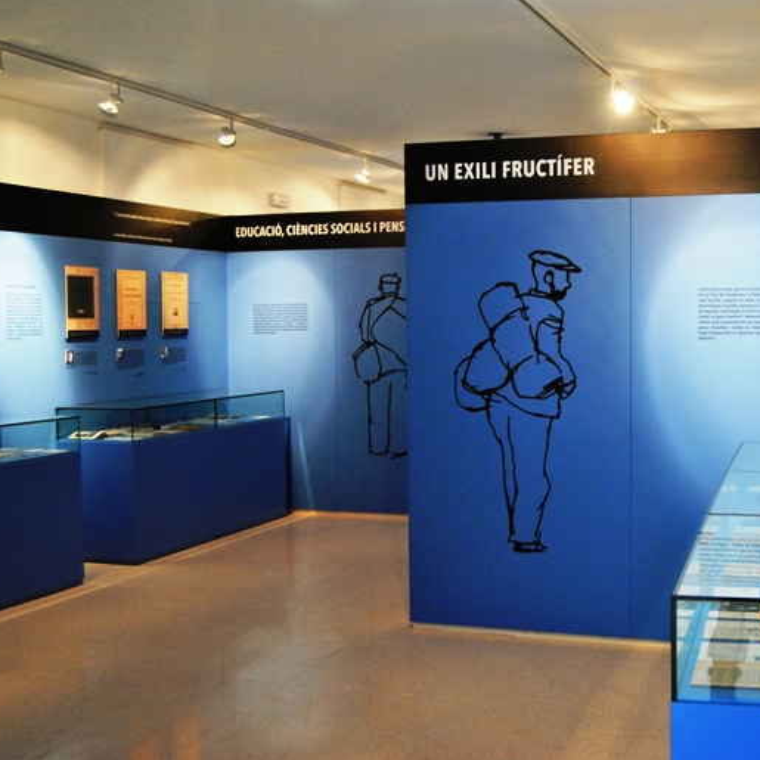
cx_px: 524
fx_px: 1143
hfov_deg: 36.3
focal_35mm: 46
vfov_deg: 36.8
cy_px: 379
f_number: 3.8
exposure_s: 1/30
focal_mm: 24
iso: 500
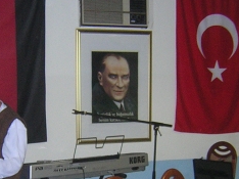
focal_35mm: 77
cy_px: 146
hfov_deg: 25.3
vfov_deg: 18.9
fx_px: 531
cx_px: 105
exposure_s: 1/60.1
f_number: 2.6
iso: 400
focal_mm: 4.7
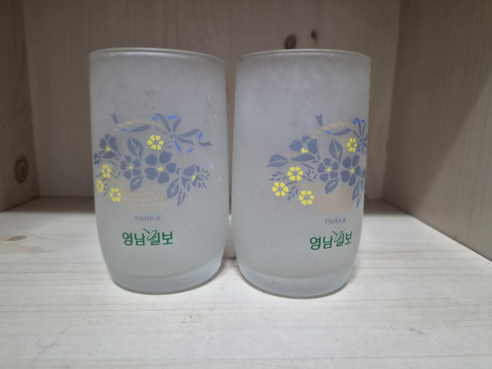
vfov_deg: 58.9
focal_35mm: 23
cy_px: 184
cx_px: 246
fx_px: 327
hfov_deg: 73.9
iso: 1000
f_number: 1.8
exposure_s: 1/120
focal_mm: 5.4
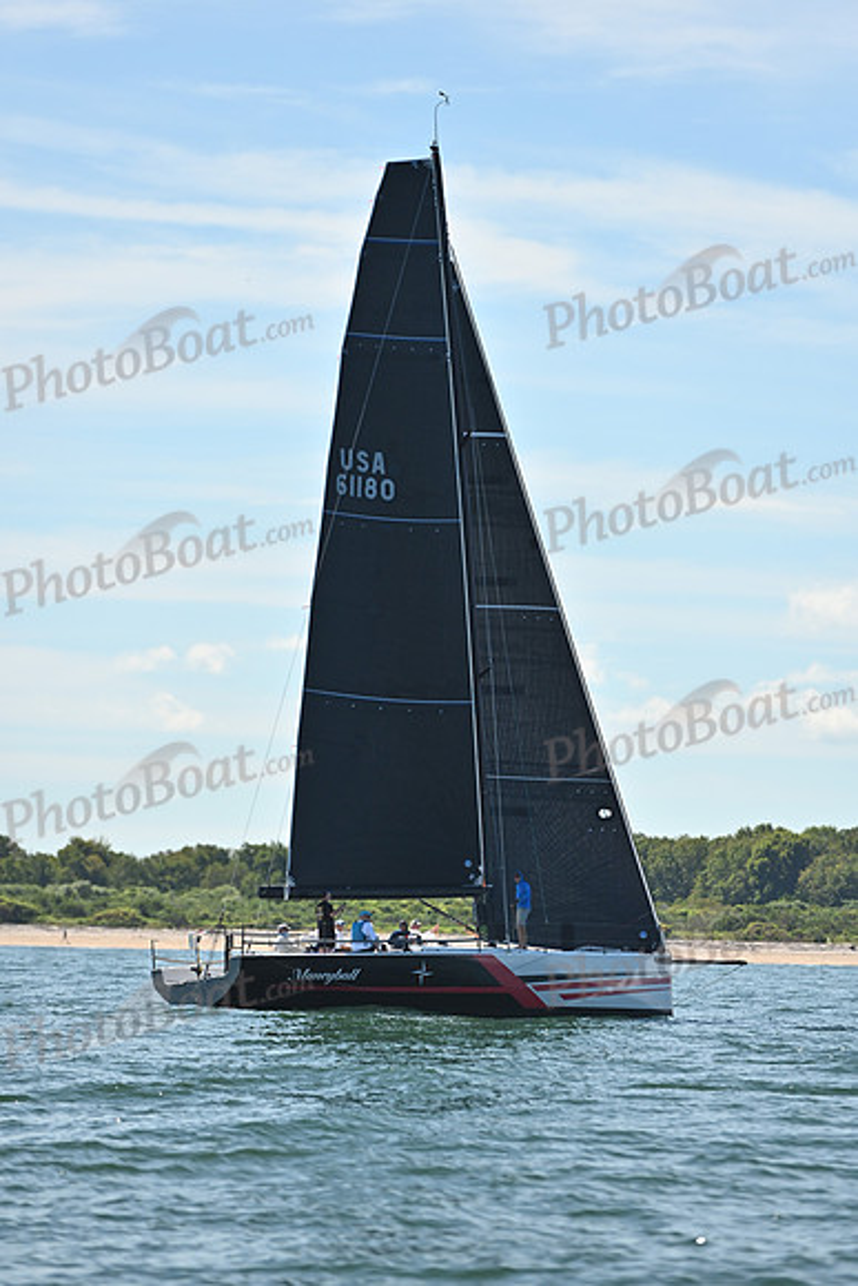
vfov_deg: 11.7
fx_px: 6252
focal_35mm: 175
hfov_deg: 7.9
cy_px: 643
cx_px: 429
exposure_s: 1/1250
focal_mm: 175
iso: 250
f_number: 4
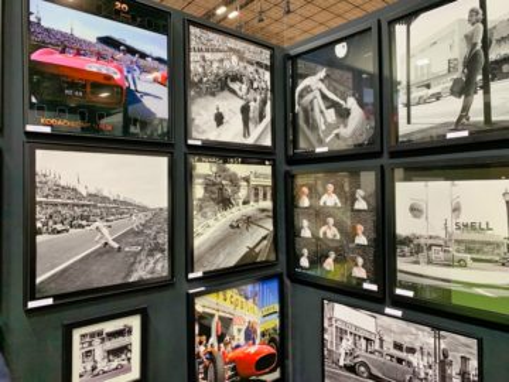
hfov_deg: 67.3
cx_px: 254
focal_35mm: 26
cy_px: 191
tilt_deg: +1.1
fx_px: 382
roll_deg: +0.7
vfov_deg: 53.1
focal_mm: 4.25
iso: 125
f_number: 1.8
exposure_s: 1/50
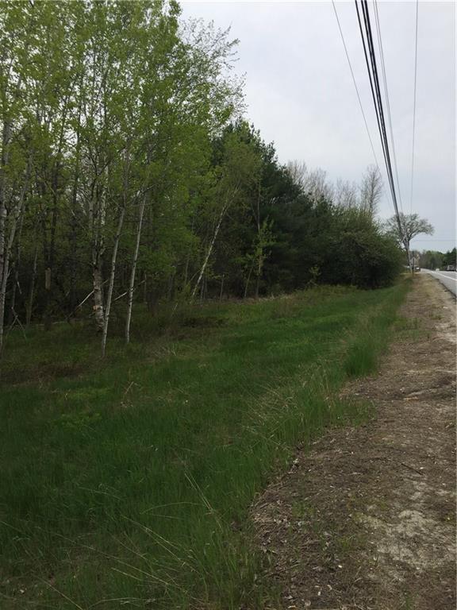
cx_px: 228
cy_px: 305
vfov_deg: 61.7
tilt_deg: -5.4
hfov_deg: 48.2
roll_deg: -0.2
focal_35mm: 29
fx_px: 510
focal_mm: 4.15
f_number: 2.2
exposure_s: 1/1199
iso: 32
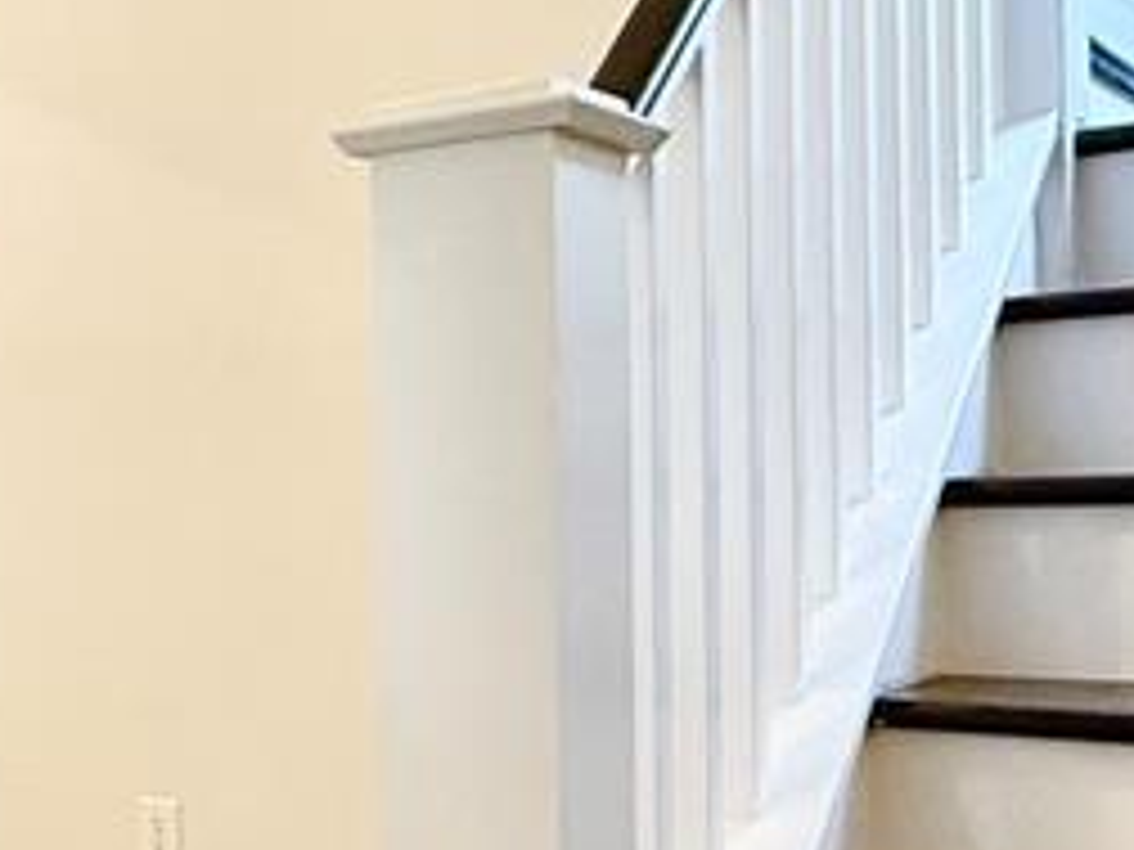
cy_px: 468
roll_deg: +0.2
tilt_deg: +1.1
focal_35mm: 57
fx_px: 1867
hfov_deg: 29.3
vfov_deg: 25.6
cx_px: -212
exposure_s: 1/120
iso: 320
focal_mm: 2.22
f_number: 2.2
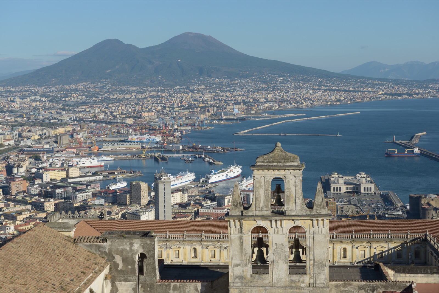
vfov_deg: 22.6
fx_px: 732
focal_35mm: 60
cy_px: 146
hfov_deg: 33.4
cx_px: 220
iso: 200
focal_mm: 60
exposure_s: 1/640
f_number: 8
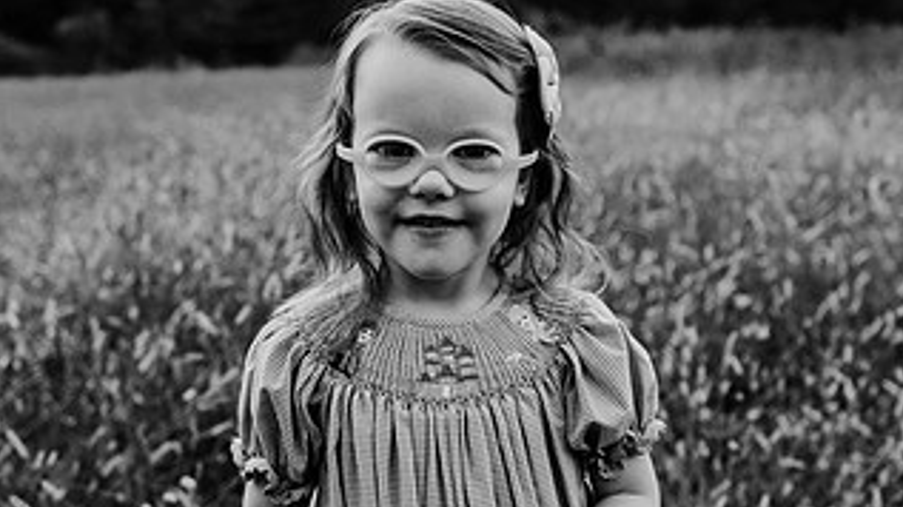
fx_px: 1101
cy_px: 224
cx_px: 453
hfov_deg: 44.6
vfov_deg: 25.9
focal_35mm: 46
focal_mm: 24
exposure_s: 1/500
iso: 400
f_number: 2.8
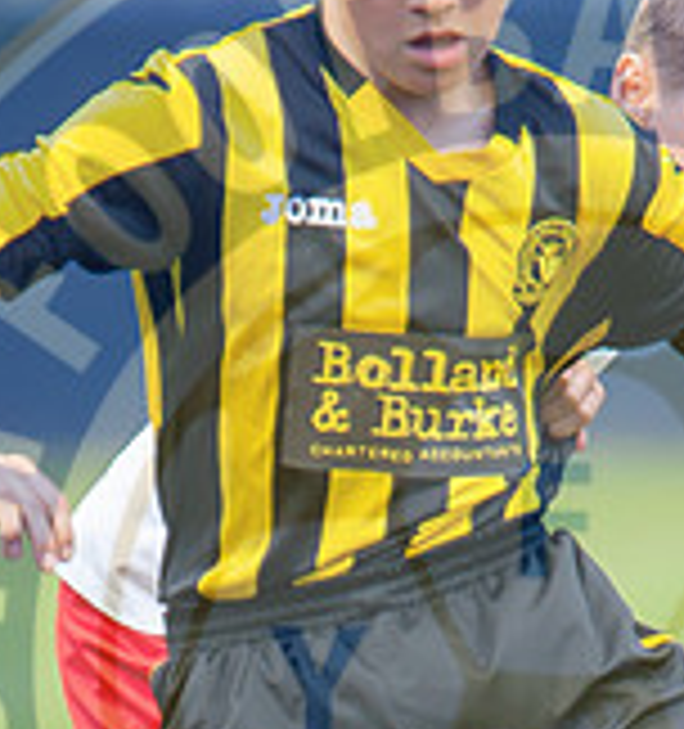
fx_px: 64133
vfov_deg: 0.7
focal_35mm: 2776
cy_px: 688
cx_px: 364
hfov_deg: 0.6
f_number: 4.8
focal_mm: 650
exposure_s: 1/1250
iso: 400
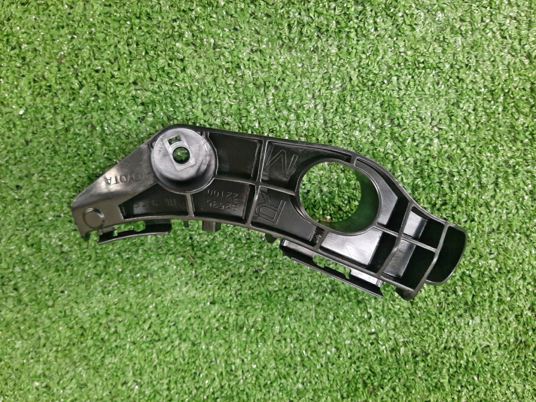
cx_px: 268
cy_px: 201
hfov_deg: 67.3
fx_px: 403
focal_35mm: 26
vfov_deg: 53.1
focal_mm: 3.93
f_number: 1.7
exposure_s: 1/25
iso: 462
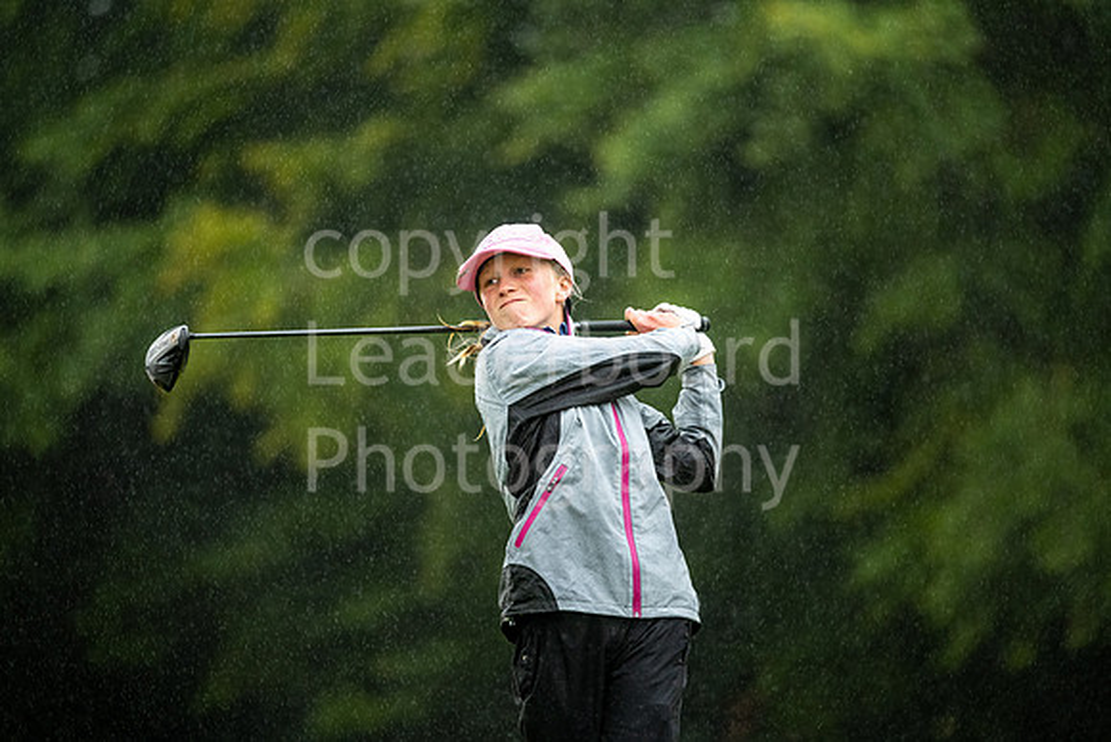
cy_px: 371
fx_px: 9260
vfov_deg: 4.6
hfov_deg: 6.9
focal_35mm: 300
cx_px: 556
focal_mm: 300
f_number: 4
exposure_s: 1/500
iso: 1250
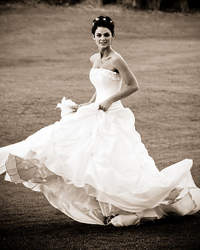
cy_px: 102
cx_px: 99
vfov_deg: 11.3
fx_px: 1265
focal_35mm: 171
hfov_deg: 9.0
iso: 400
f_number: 4
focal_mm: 100
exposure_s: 1/125
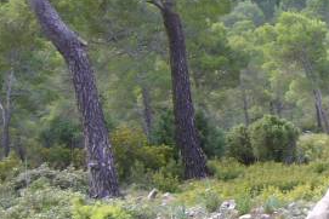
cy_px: 88
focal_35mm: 114
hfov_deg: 16.6
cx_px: 469
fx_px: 1042
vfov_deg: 12.0
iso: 100
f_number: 2.8
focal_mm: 5.8
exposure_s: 1/200
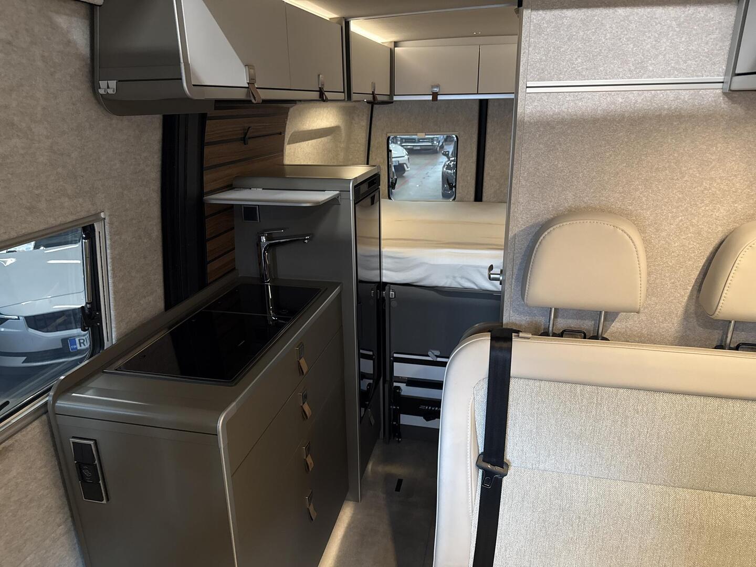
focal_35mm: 24
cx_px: 378
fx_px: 524
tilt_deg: -18.7
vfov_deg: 56.8
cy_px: 284
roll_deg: +1.3
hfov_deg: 71.6
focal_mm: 6.76
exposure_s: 1/33
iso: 640
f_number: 1.78
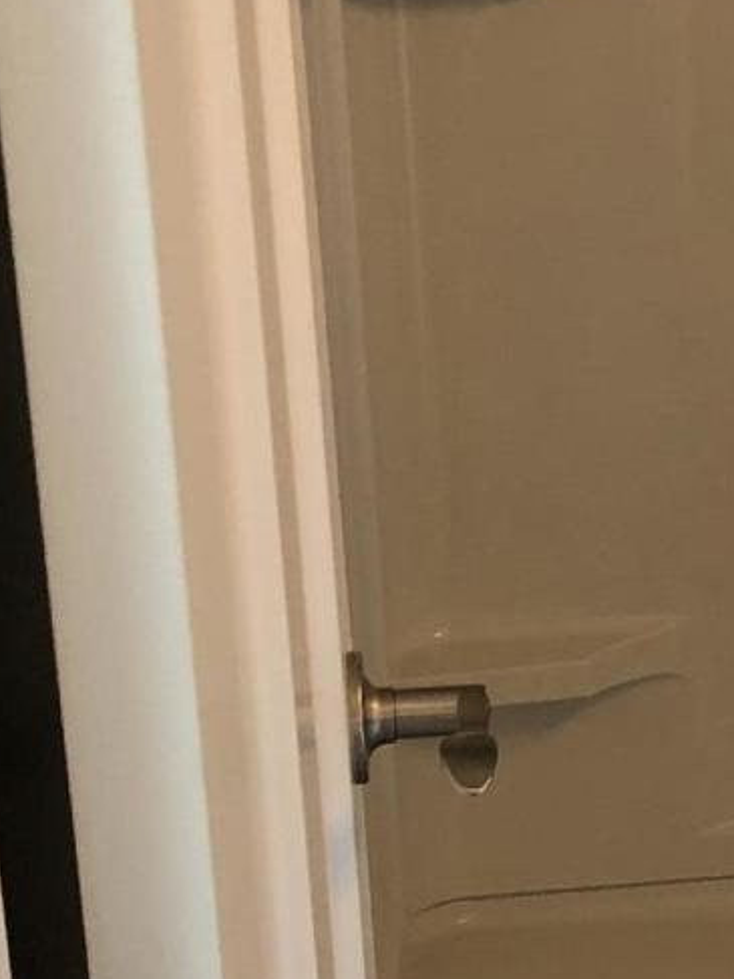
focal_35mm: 115
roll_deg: -1.4
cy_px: 507
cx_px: 1315
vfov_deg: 17.1
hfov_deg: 11.9
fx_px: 3253
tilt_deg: -15.1
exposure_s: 1/30
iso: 32
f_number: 1.8
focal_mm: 4
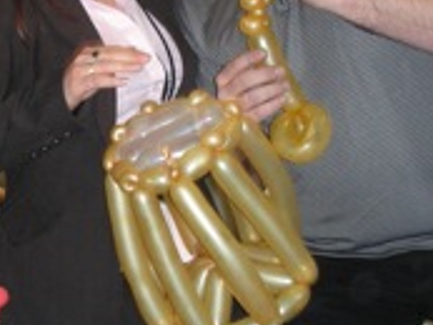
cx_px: 35
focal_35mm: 97
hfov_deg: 19.8
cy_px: 40
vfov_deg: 15.1
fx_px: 1214
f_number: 3
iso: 150
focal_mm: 5.8
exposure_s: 1/60.1
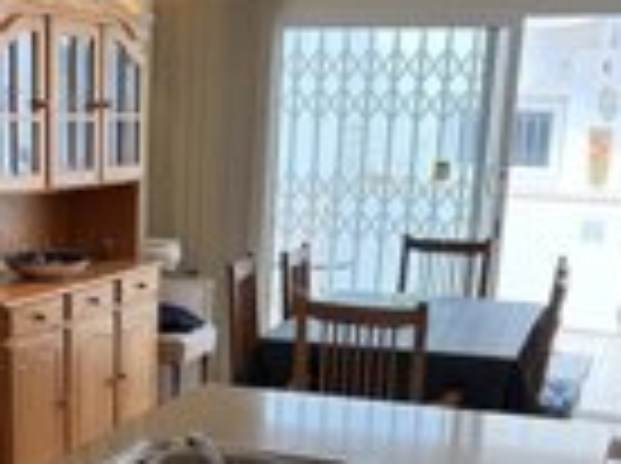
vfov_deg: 20.8
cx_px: 158
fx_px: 1218
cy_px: 478
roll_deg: -0.9
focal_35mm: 68
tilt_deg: -18.1
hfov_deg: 28.2
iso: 40
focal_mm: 5.96
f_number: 1.6
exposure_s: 1/121
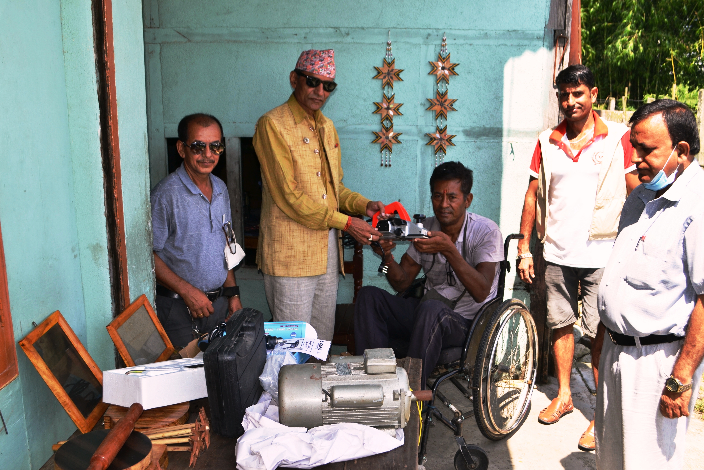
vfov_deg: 36.9
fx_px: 704
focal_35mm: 36
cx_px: 352
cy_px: 235
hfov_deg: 53.1
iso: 100
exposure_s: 1/200
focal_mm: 24
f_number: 6.3
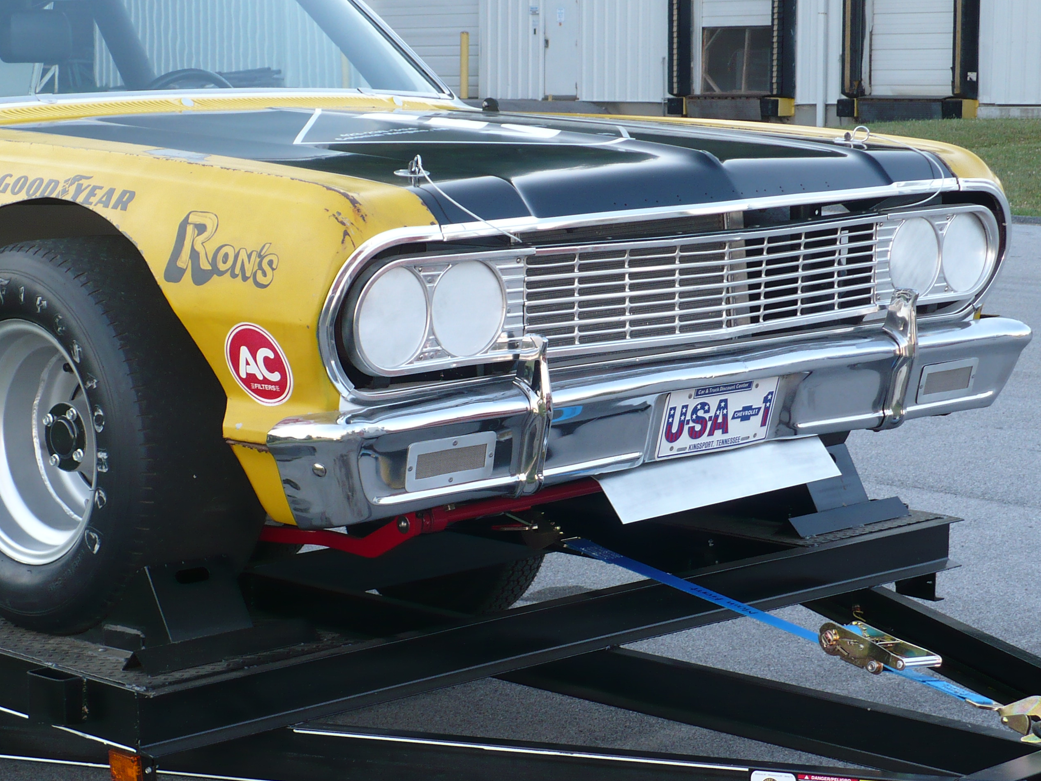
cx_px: 524
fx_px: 2827
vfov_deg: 15.7
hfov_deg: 20.9
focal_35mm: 94
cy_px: 390
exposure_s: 1/80
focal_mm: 12.9
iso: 100
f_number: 3.3
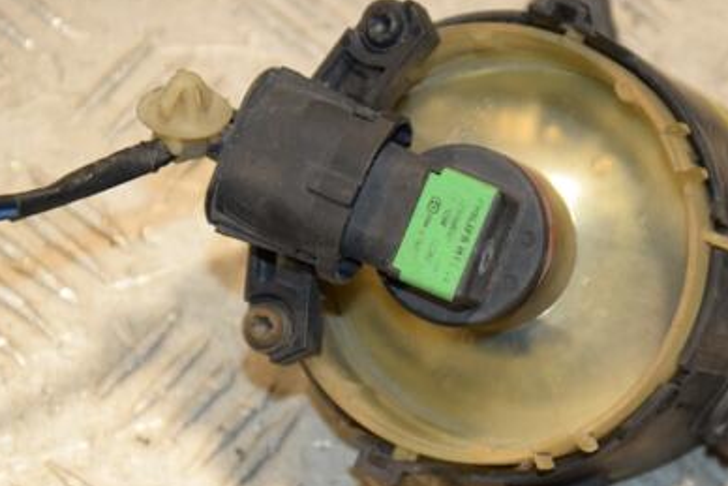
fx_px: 3515
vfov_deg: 7.9
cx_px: 484
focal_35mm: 174
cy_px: 272
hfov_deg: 11.8
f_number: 6.3
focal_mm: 75
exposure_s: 1/200
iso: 800
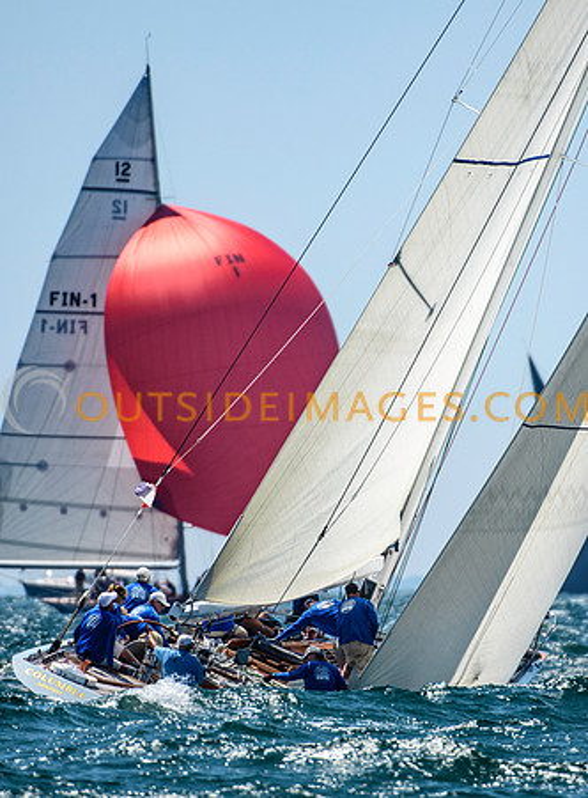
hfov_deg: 1.7
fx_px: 19917
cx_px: 365
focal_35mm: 870
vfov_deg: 2.3
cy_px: 399
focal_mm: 400
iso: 400
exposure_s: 1/3200
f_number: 5
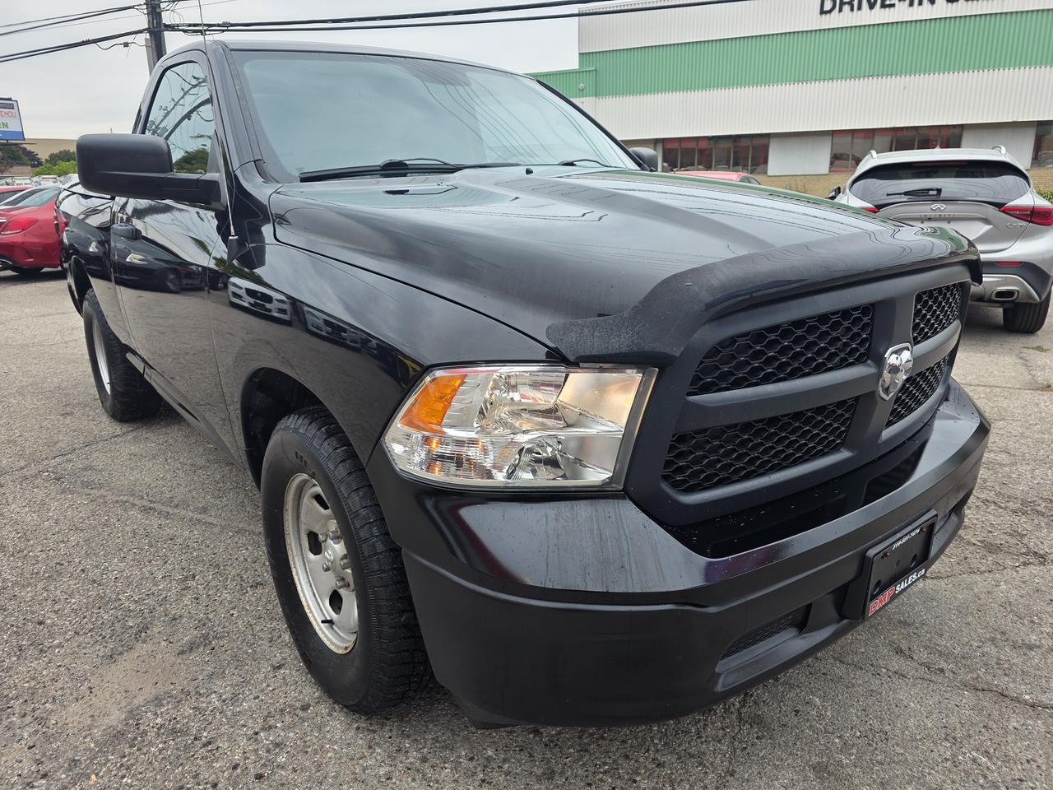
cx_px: 526
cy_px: 395
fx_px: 700
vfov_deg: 58.9
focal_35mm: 23
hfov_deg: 73.9
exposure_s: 1/359
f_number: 1.7
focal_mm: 6.3
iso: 32
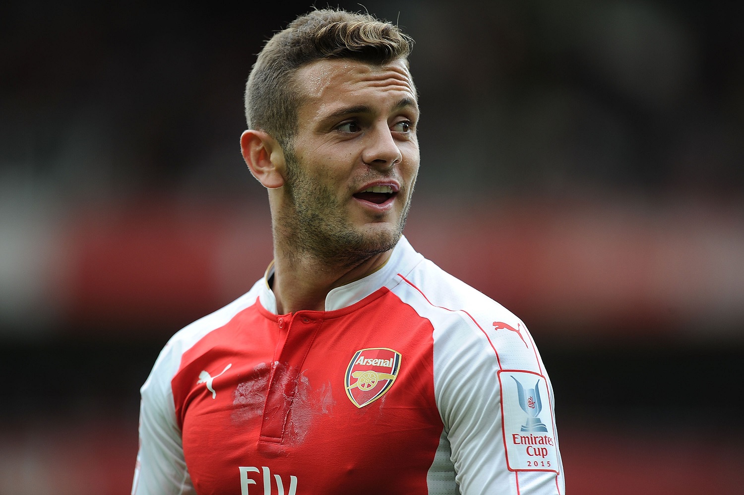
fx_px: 8261
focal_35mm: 400
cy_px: 248
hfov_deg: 5.2
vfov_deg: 3.4
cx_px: 372
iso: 400
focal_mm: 400
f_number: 3.2
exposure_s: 1/800
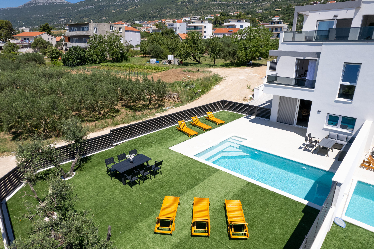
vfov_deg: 57.2
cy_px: 124
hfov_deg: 78.6
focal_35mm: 22
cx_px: 187
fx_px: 228
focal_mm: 8.38
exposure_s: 1/2500
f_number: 2.8
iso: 100
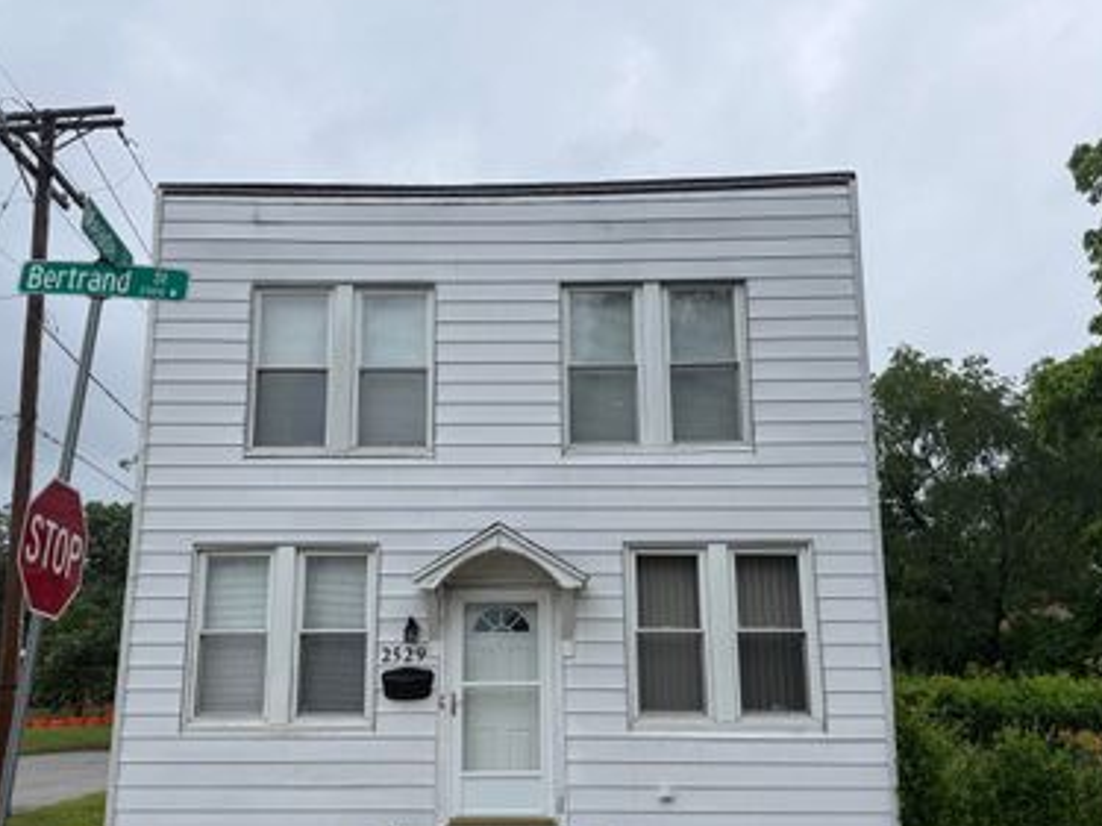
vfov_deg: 44.0
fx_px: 1018
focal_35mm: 32
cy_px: 475
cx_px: 511
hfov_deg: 56.8
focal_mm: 6.76
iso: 80
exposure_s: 1/3584
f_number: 1.78
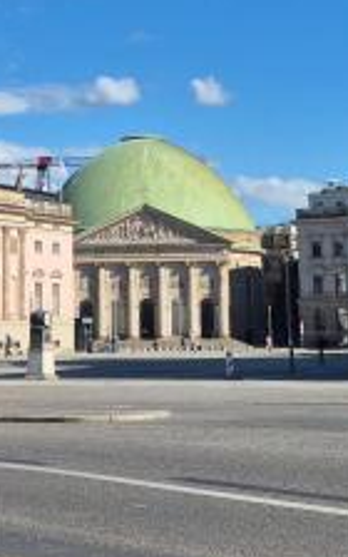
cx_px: 144
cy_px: 57
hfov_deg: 15.0
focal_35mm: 87
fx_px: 1320
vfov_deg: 23.2
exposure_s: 1/2160
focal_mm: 5.4
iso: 25
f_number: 1.8
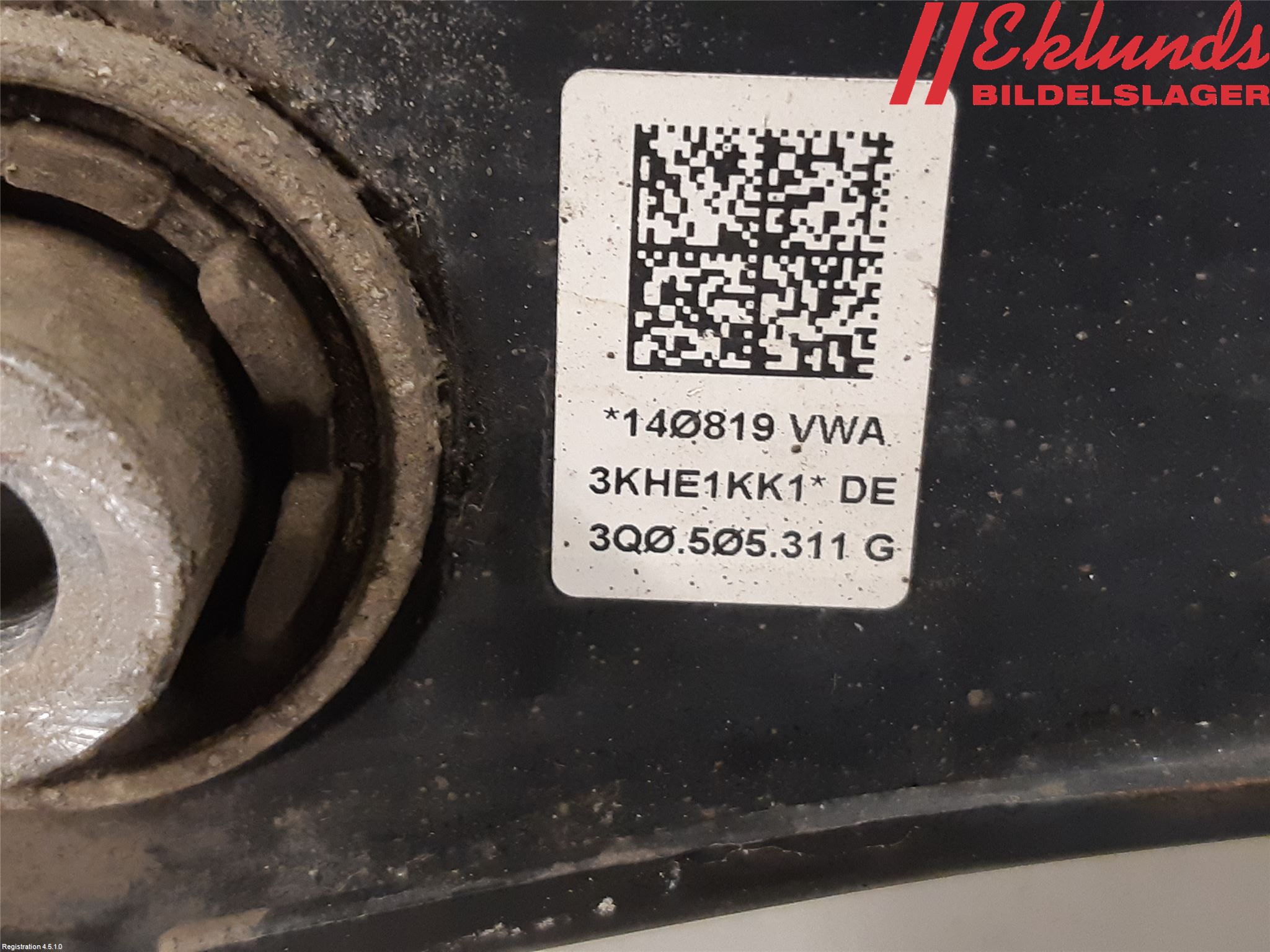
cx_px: 635
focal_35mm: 26
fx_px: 954
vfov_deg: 53.1
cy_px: 476
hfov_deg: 67.3
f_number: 1.7
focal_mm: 3.93
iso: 250
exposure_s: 1/50
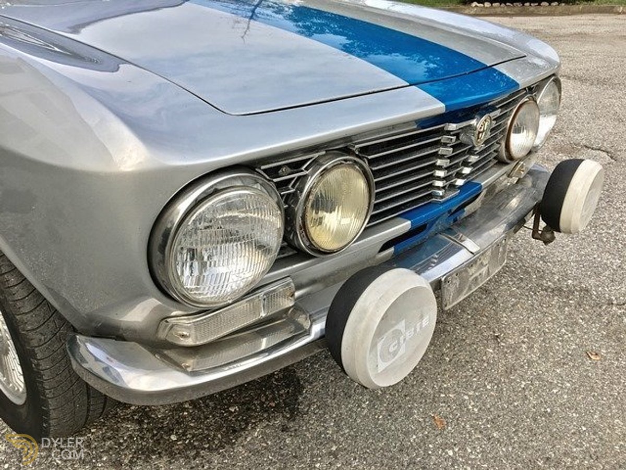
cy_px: 235
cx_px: 313
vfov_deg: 48.2
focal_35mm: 29
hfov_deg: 61.7
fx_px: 524
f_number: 2.2
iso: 25
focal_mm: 4.15
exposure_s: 1/463
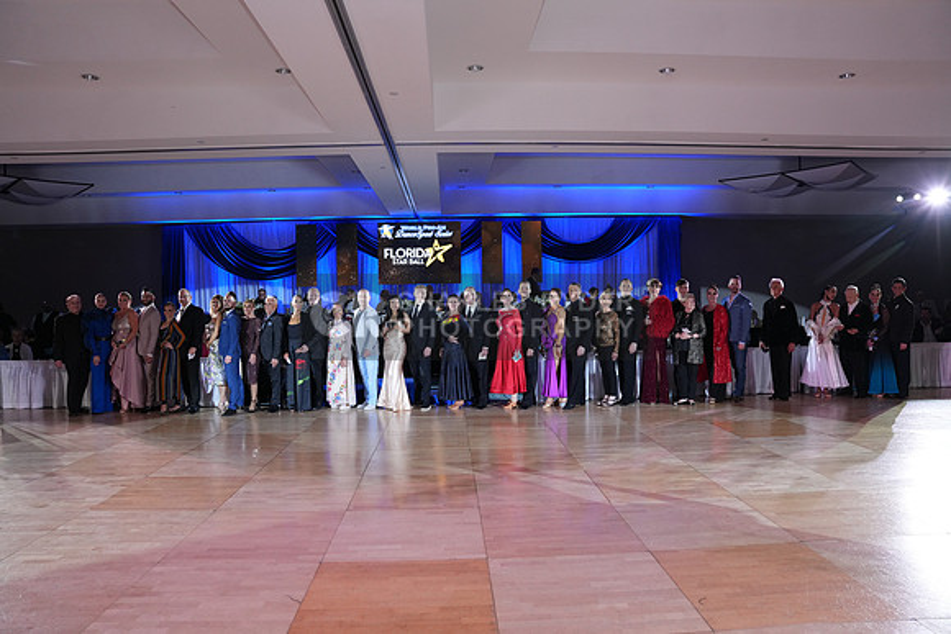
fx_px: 634
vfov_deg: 53.2
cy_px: 317
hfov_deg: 73.7
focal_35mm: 24
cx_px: 476
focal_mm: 24
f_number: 5
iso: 2000
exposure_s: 1/200
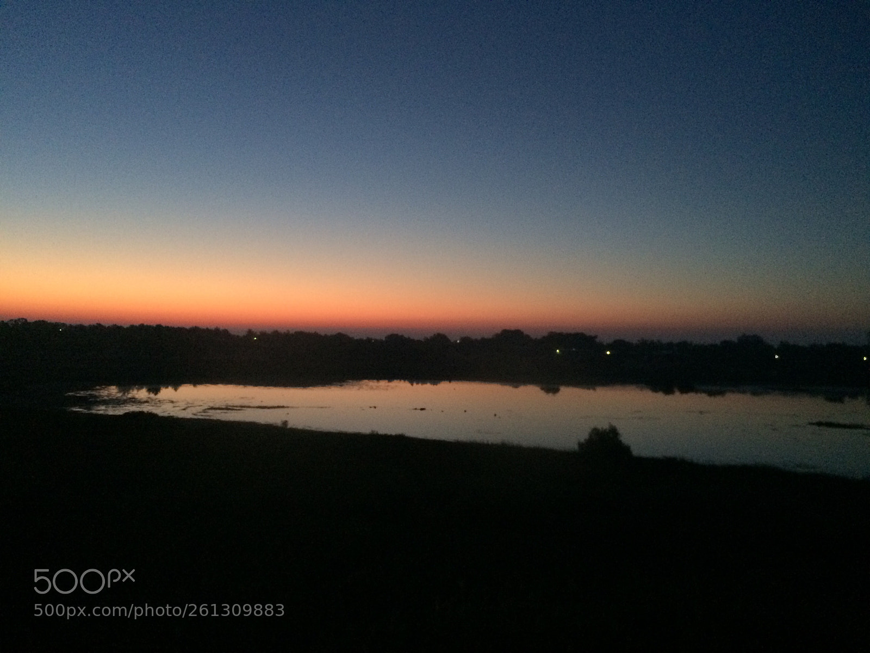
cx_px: 435
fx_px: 729
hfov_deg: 61.7
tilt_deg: +3.7
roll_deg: -1.6
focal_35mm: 29
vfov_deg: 48.2
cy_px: 326
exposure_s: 1/17
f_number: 2.2
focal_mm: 4.15
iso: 320
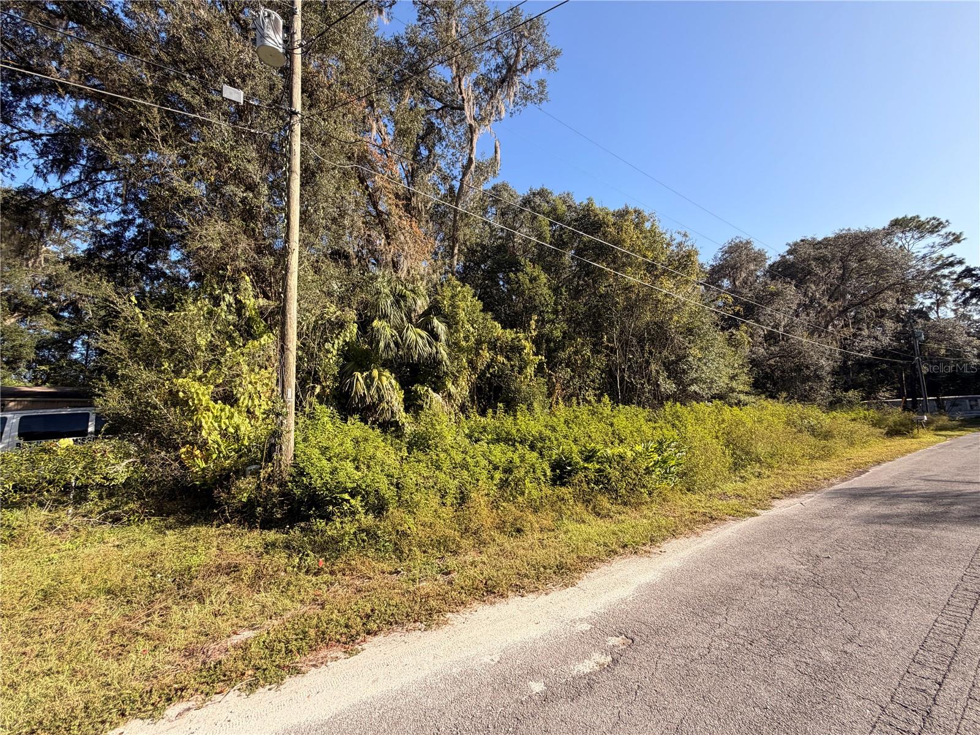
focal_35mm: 14
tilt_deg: +8.4
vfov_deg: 85.7
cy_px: 368
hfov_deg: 102.1
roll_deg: +1.5
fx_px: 396
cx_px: 490
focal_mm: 2.22
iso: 40
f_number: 2.2
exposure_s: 1/734
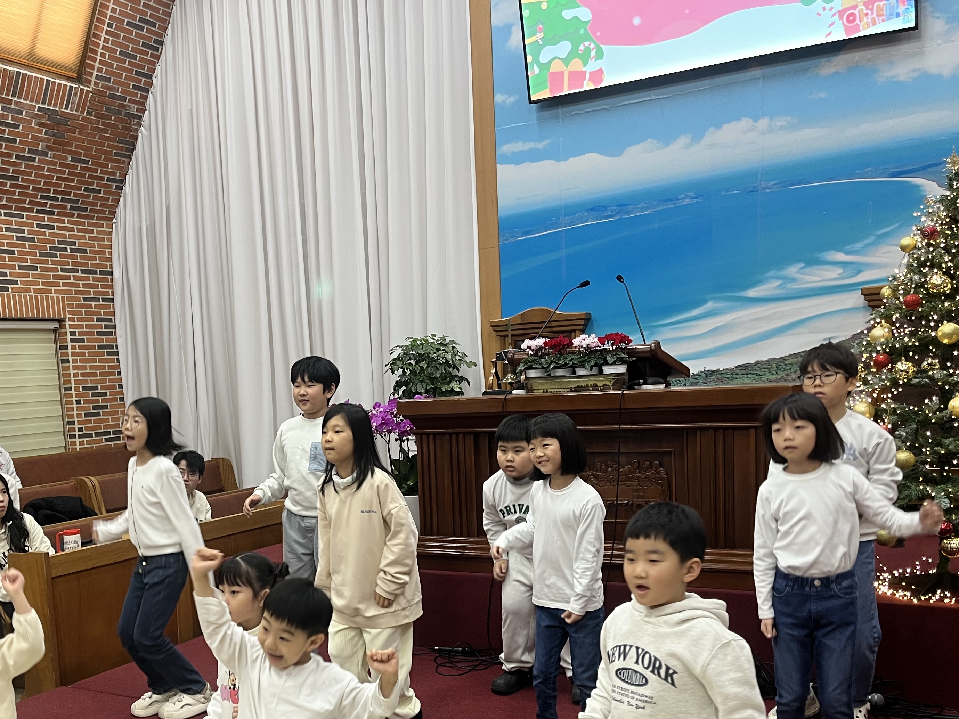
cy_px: 496
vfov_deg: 37.2
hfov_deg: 48.2
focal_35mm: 38
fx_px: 1053
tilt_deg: -7.1
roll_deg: +3.1
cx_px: 328
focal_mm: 5.1
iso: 100
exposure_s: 1/60
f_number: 1.6
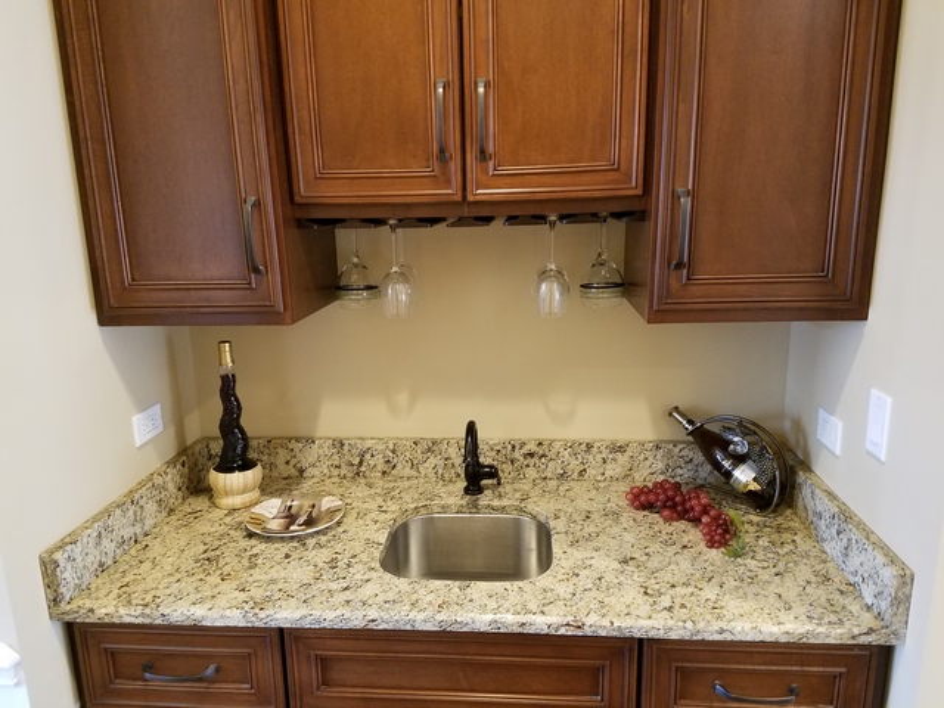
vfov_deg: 53.1
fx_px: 709
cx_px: 472
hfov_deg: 67.3
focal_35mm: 26
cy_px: 354
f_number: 1.7
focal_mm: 4.2
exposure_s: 1/20
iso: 250
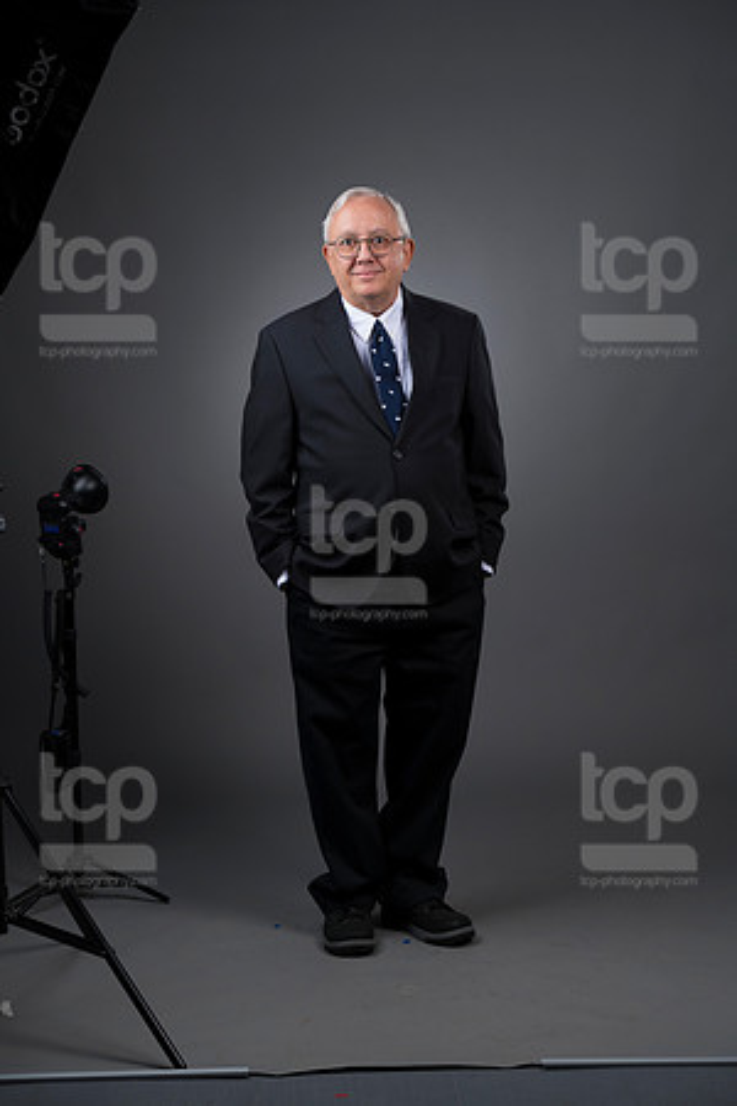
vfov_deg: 25.4
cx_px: 368
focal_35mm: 80
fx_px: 2456
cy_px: 553
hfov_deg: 17.1
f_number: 5.6
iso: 160
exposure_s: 1/250
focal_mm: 80
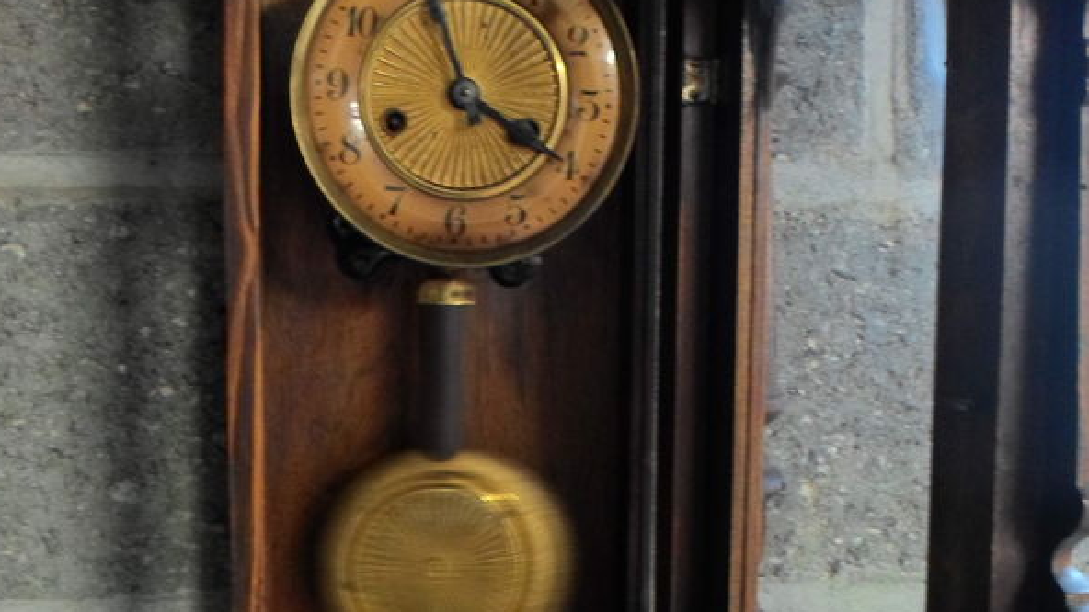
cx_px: 482
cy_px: 399
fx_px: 1328
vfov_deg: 25.9
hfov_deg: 44.5
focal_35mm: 46
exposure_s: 1/4
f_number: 2.5
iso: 160
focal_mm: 4.5
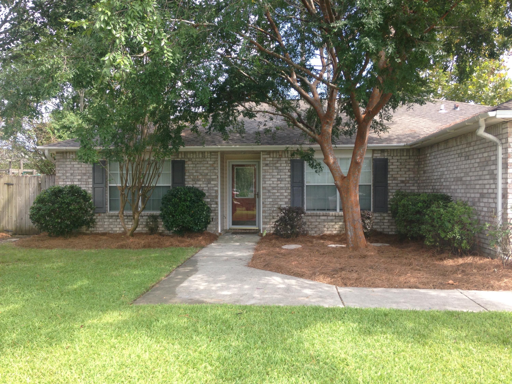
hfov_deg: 55.4
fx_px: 488
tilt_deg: -1.6
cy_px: 192
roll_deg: -0.4
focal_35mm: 33
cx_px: 256
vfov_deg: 42.9
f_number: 2.4
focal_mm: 4.12
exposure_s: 1/258
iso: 50
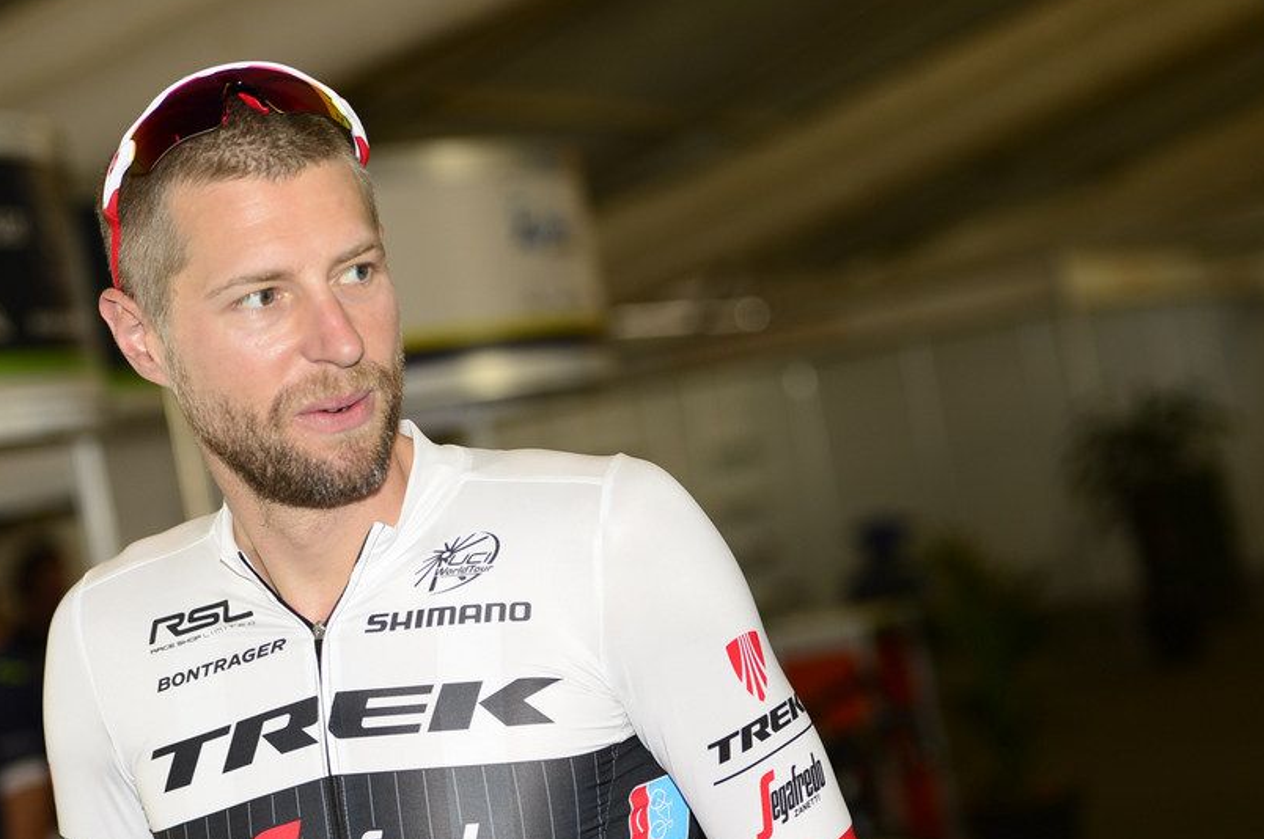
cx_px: 432
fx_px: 3928
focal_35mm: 112
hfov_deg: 18.2
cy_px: 584
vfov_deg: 12.2
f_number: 2.8
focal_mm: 75
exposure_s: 1/250
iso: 400
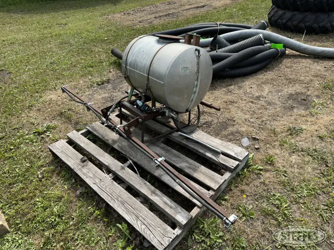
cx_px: 167
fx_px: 232
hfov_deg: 71.6
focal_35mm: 24
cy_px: 125
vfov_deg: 56.8
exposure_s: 1/2469
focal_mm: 6.86
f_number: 1.78
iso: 80
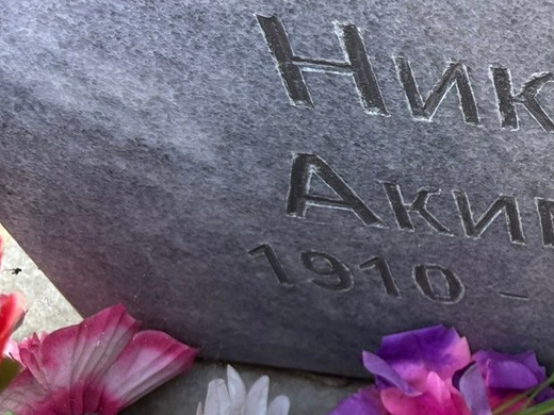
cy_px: 215
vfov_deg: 20.4
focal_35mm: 72
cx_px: 736
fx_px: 1152
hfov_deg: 23.6
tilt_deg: -54.6
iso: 40
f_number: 1.6
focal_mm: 5.96
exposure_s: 1/146
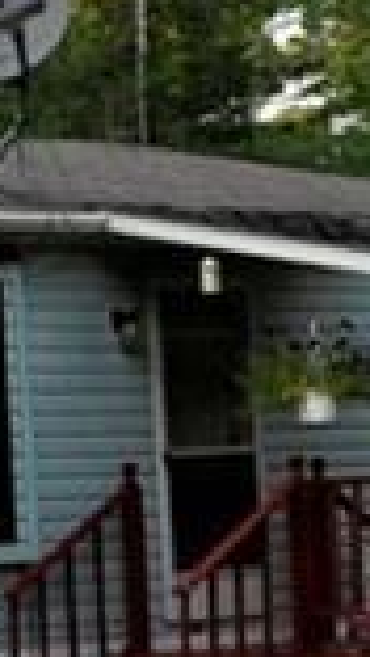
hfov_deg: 5.0
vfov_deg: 9.5
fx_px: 3951
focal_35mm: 227
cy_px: 259
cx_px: -904
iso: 800
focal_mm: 22
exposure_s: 1/400
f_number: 10
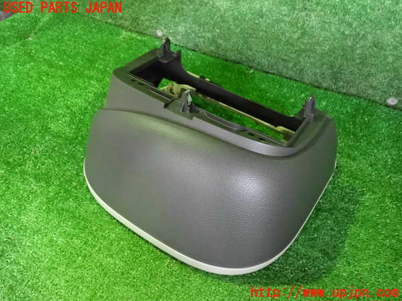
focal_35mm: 30
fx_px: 348
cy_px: 150
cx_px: 201
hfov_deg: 60.0
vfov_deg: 46.8
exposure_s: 1/60
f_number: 2.3
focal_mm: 5.4
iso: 2000
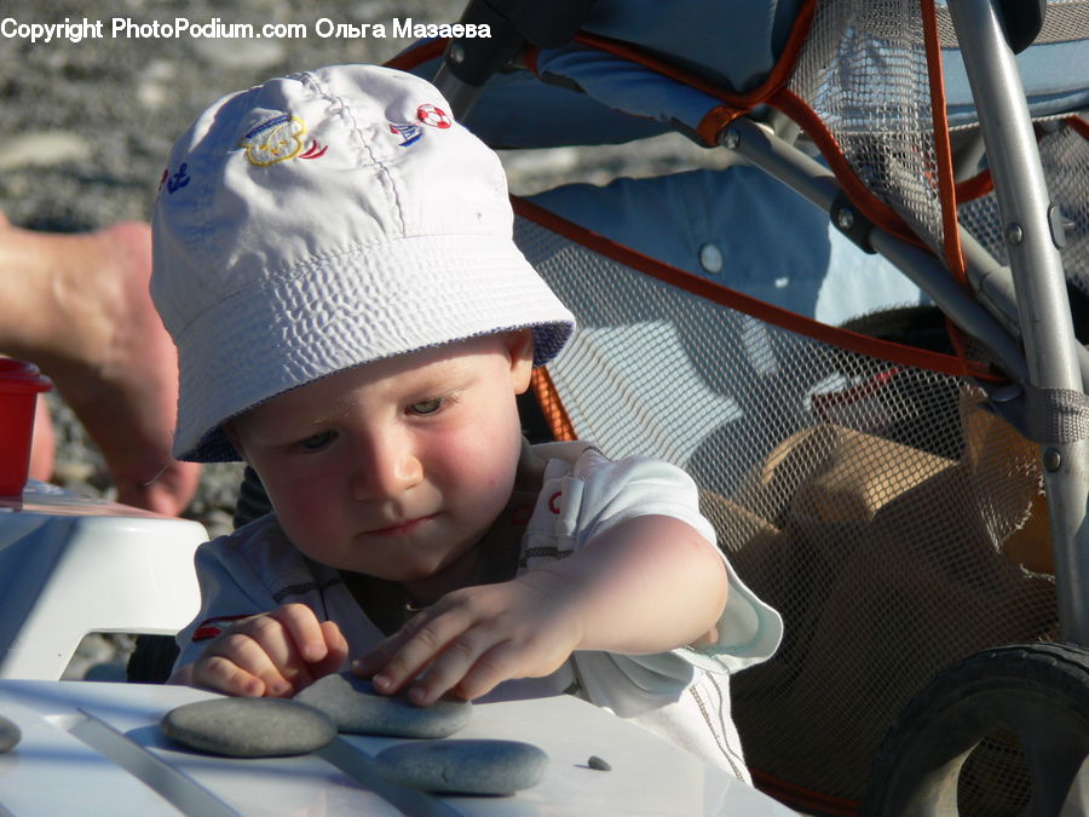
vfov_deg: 3.8
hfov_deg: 5.1
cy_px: 408
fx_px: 12175
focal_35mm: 387
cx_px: 544
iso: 80
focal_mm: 81.8
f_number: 5.6
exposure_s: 1/400
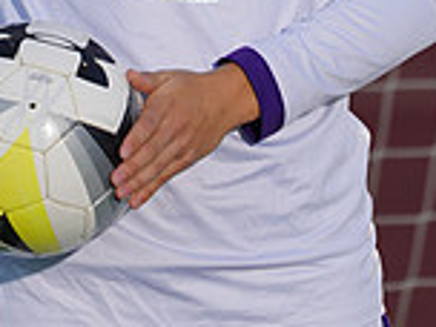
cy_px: -218
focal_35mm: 1472
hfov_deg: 1.3
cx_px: 87
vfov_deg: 1.0
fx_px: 18540
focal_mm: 400
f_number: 8
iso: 100
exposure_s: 1/200
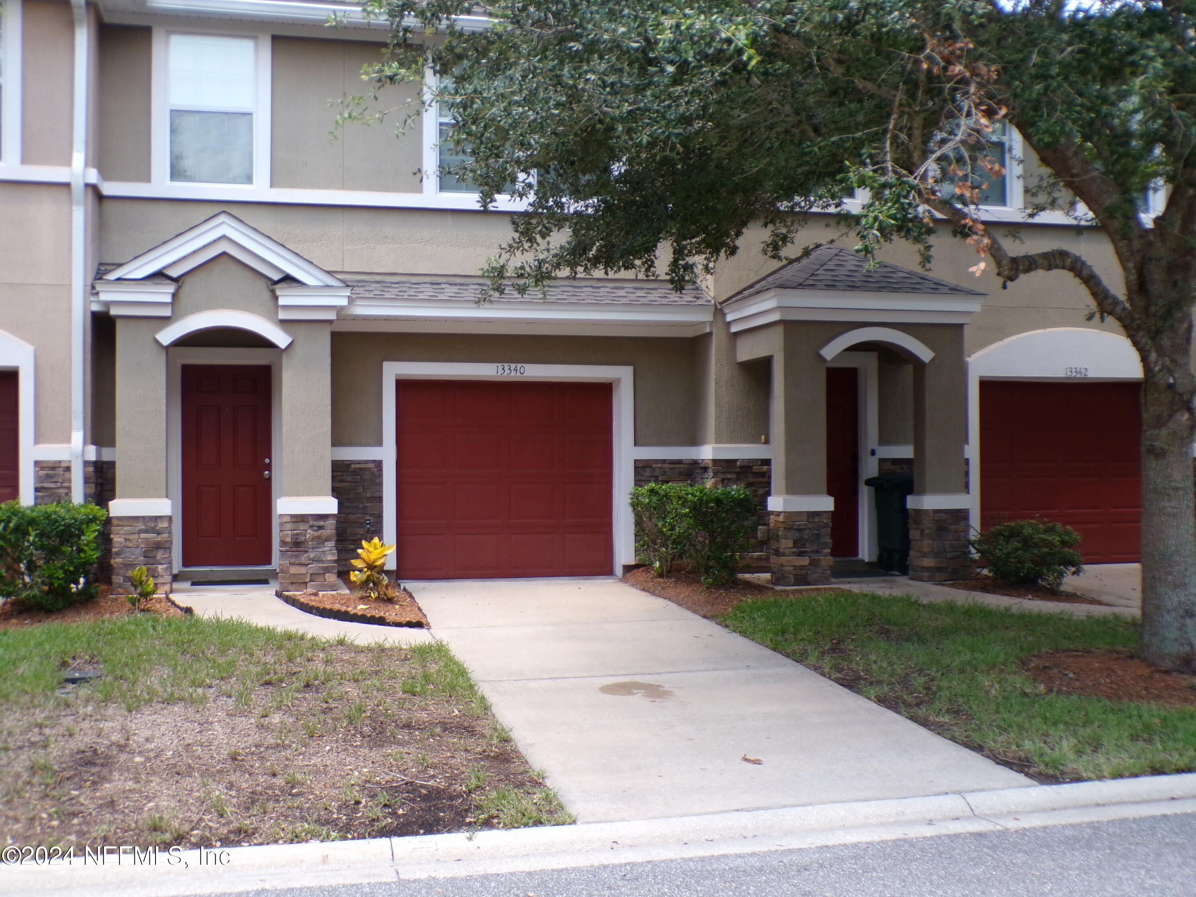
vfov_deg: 38.7
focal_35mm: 37
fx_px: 1278
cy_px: 448
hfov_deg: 50.1
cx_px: 598
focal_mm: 6.6
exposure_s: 1/400
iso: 200
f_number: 3.3
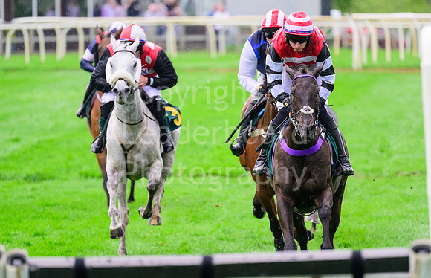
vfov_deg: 2.9
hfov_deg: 4.4
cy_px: 151
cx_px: 250
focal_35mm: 470
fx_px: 5567
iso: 2000
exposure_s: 1/1600
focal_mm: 400
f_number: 5.6
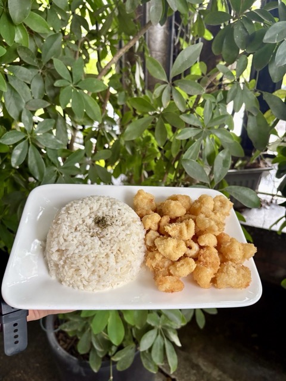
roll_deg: +0.5
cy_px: 190
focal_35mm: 26
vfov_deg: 67.3
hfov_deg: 53.1
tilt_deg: -27.0
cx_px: 143
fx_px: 286
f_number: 1.6
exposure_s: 1/60
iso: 200
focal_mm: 5.96
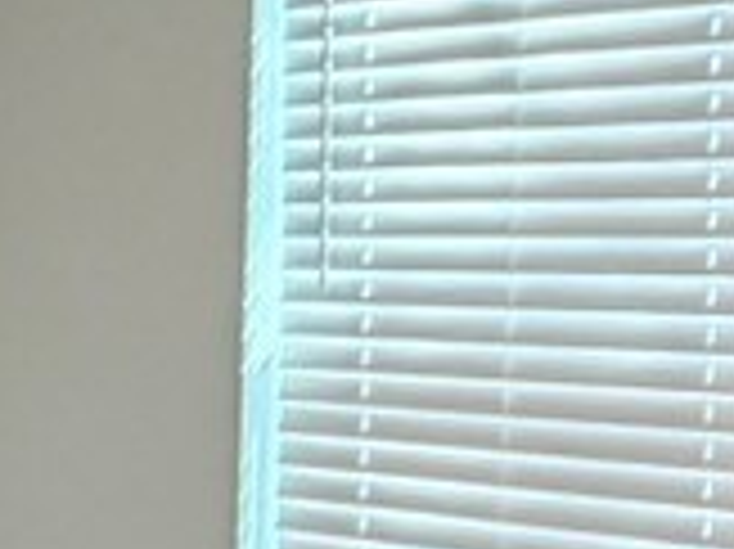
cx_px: -662
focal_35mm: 110
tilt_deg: +0.1
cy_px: 306
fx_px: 2331
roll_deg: -0.8
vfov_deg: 13.4
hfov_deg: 15.1
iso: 200
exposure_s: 1/60
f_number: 2.2
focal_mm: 2.22
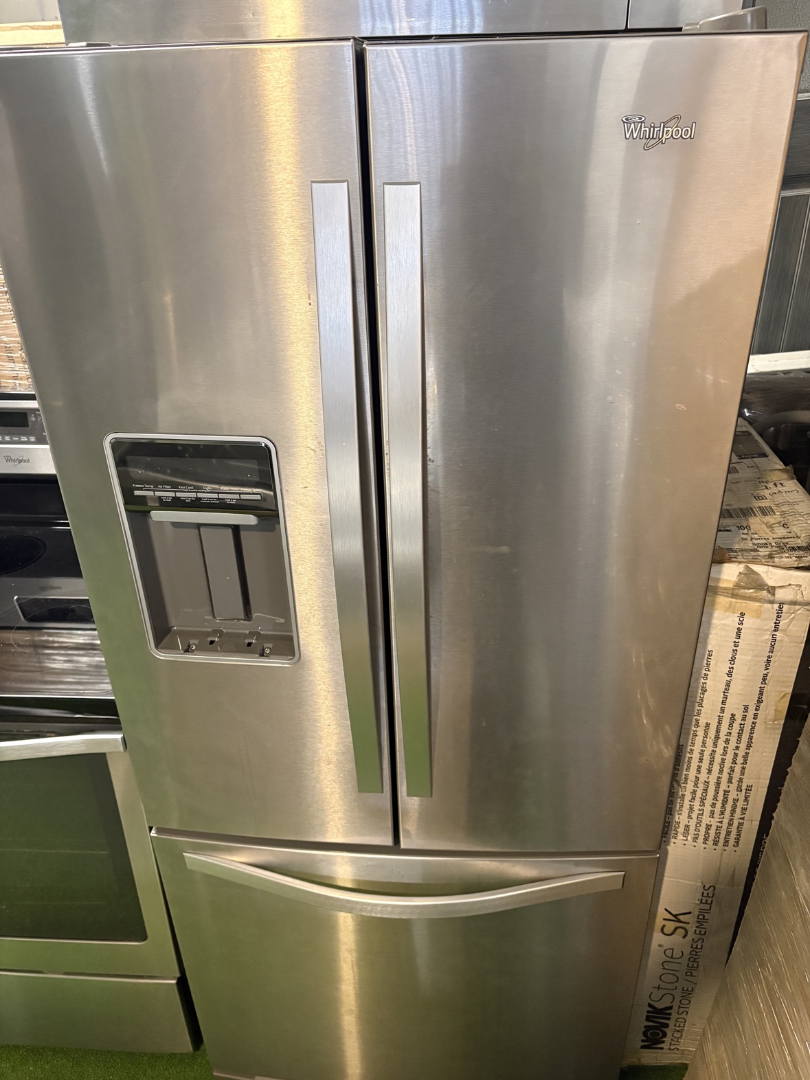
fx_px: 811
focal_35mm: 26
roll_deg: +0.8
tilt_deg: -29.6
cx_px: 405
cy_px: 540
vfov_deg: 67.3
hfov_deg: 53.1
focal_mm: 5.96
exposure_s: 1/60
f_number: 1.6
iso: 500
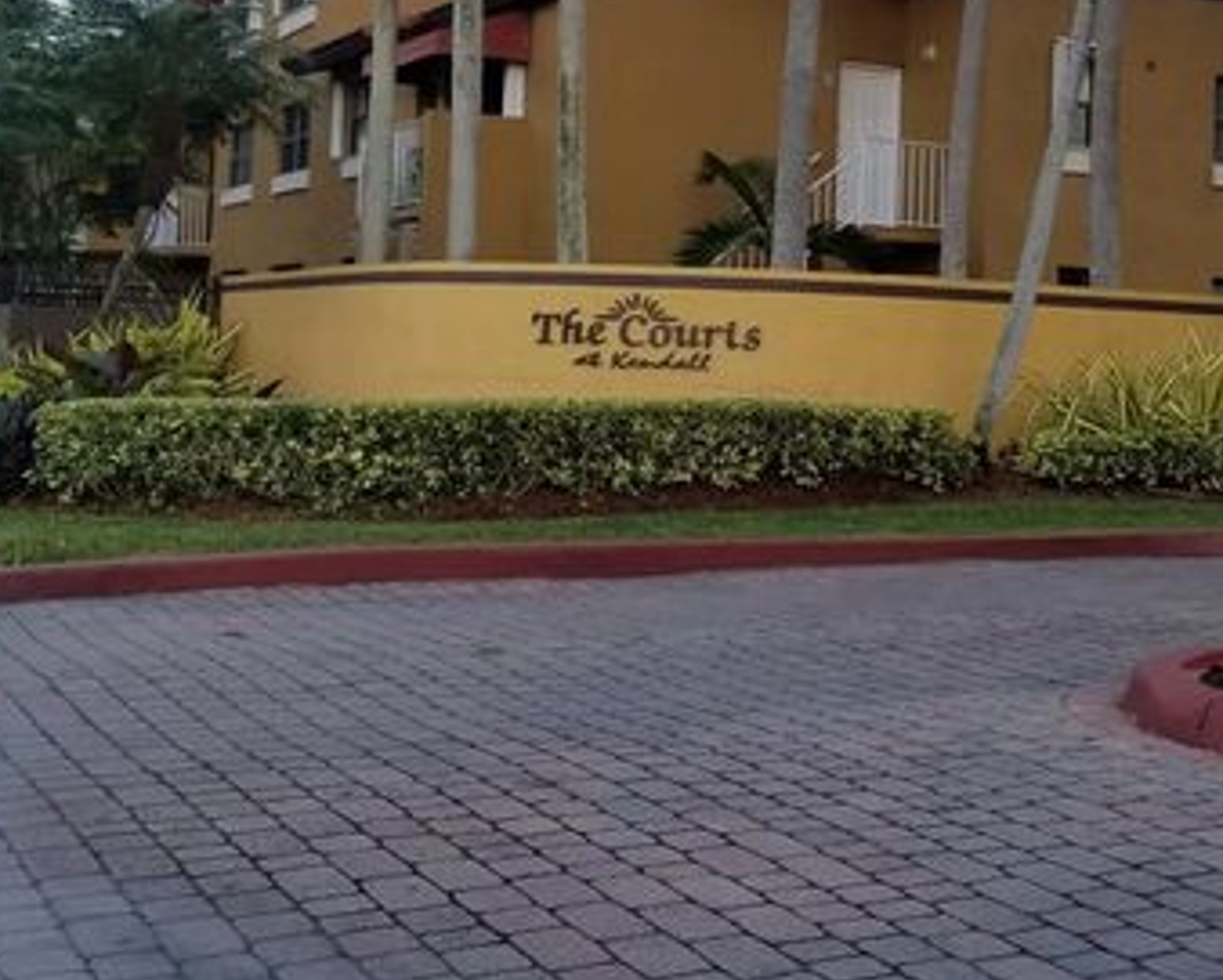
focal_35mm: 48
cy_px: 235
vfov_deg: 30.9
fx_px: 1739
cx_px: 644
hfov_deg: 38.7
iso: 50
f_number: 1.7
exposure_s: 1/430
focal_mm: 4.3
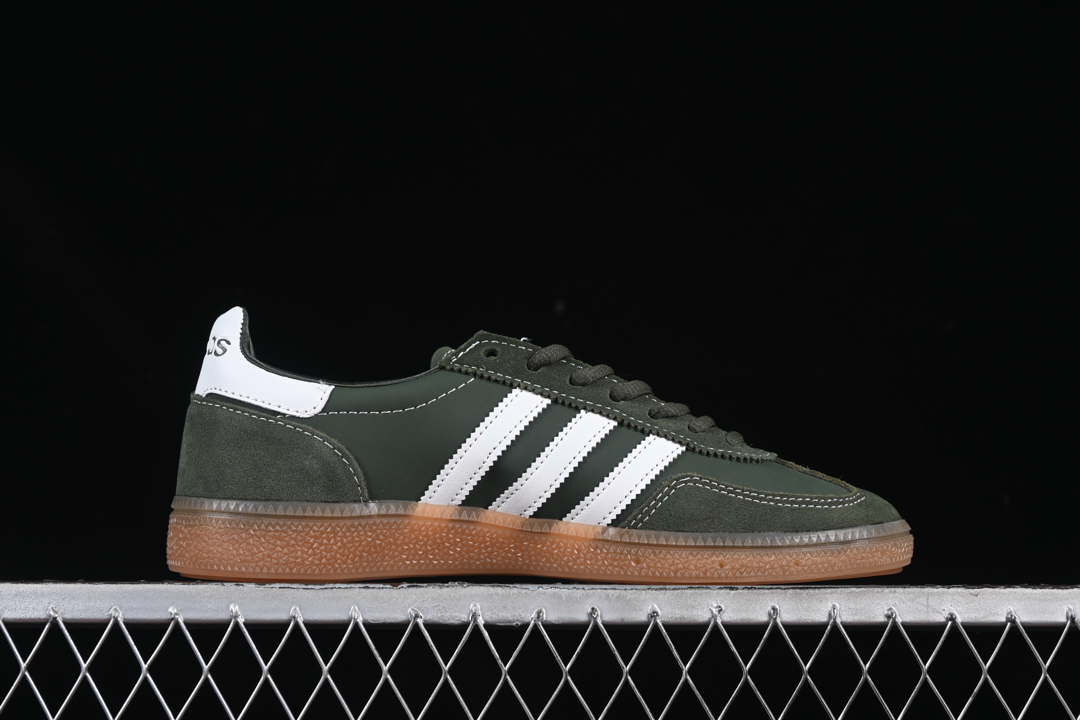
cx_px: 540
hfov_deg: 27.0
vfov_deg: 18.2
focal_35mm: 75
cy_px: 360
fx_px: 2250
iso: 160
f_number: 7.1
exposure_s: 1/60
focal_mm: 50
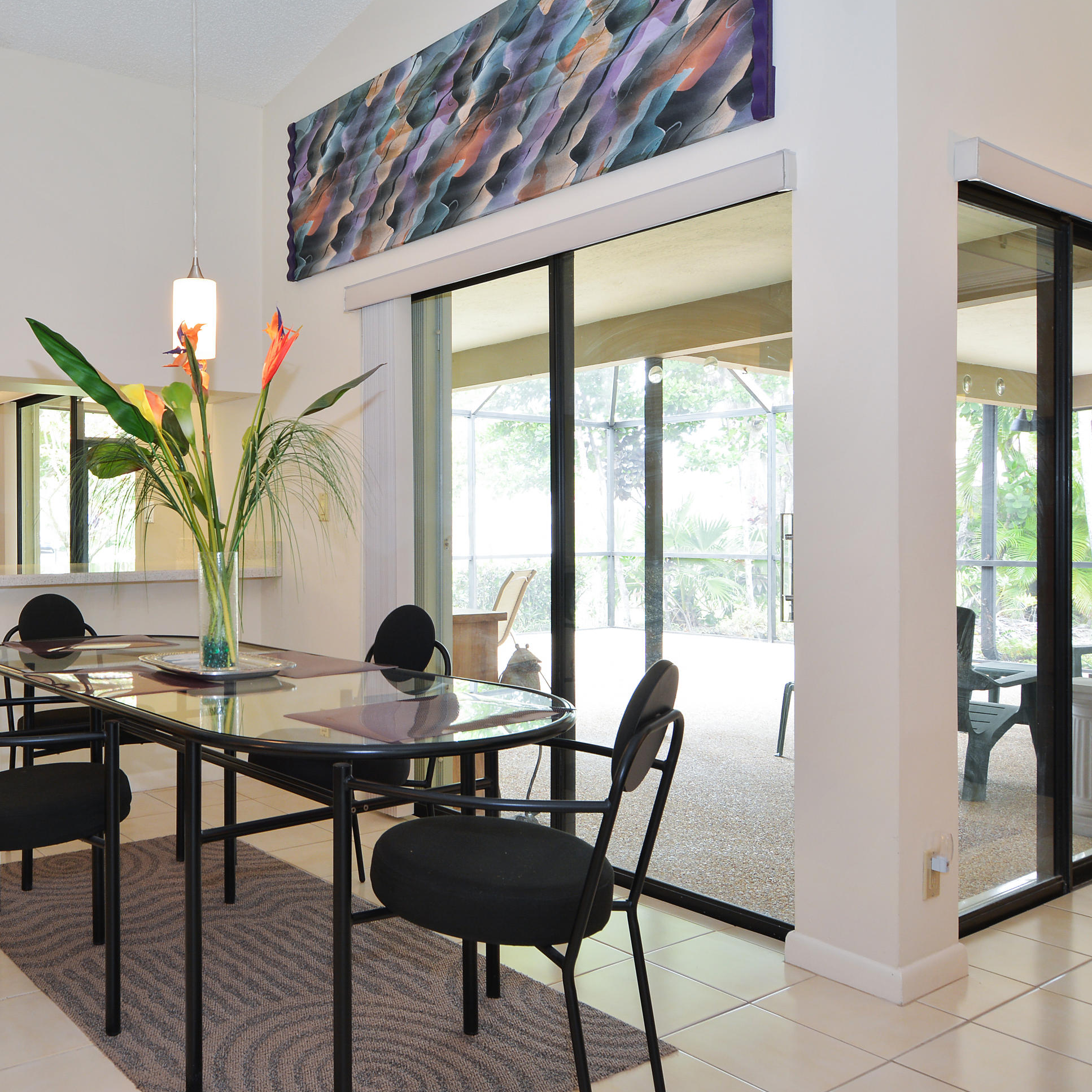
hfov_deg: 52.6
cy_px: 557
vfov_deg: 54.6
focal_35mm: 30
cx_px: 296
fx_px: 1059
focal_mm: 15
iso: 200
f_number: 8
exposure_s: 1/2.5
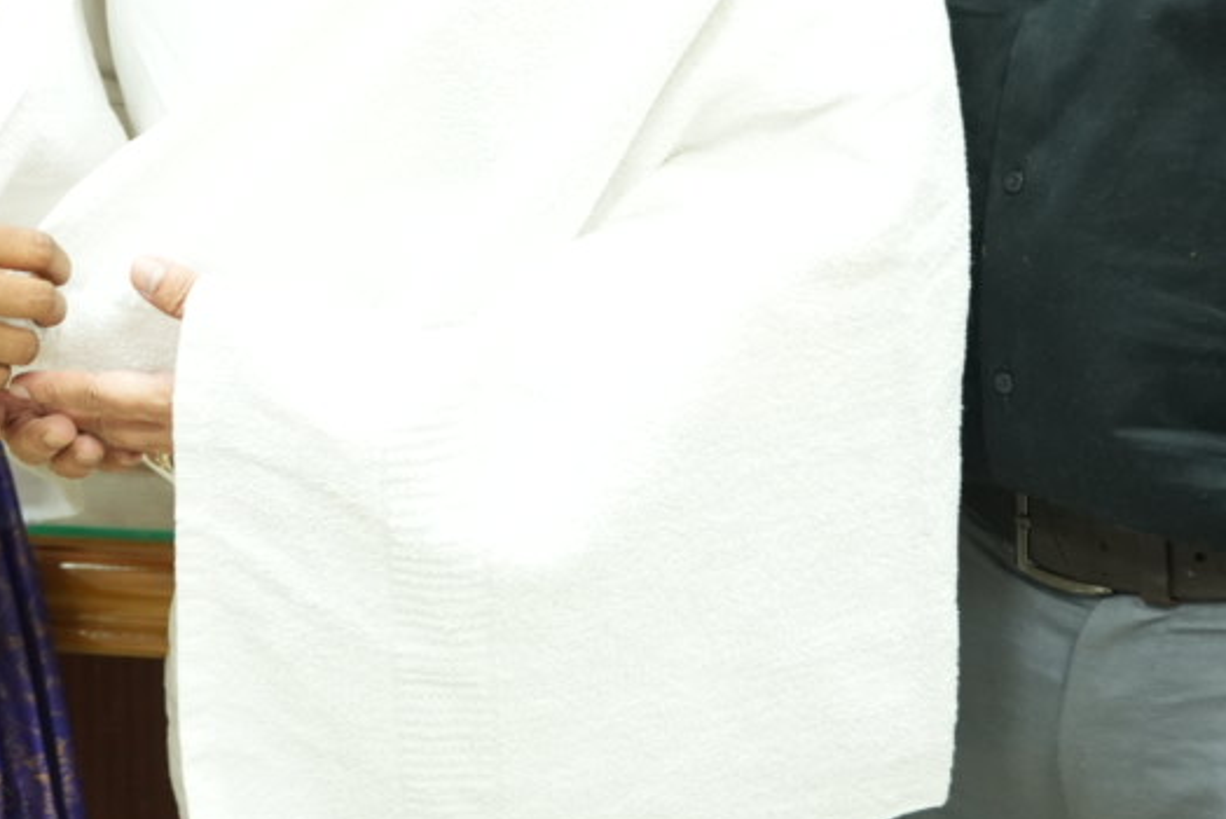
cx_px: 84
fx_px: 2521
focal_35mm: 74
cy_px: -318
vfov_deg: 17.1
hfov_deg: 26.3
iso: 1000
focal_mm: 24
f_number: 2.8
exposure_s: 1/60
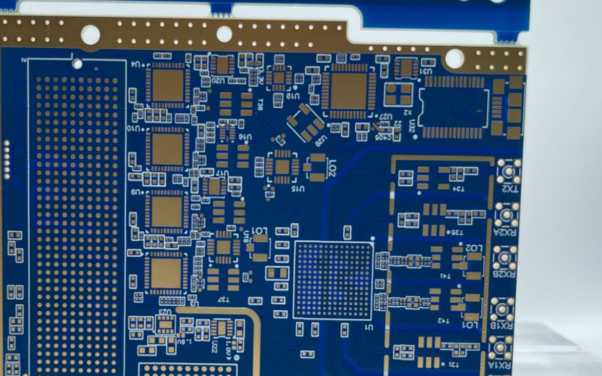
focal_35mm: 47
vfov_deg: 27.3
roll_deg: -1.0
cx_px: 225
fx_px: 771
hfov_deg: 42.3
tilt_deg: -8.0
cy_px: 241
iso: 32
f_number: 1.6
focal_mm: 5.1
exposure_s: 1/325
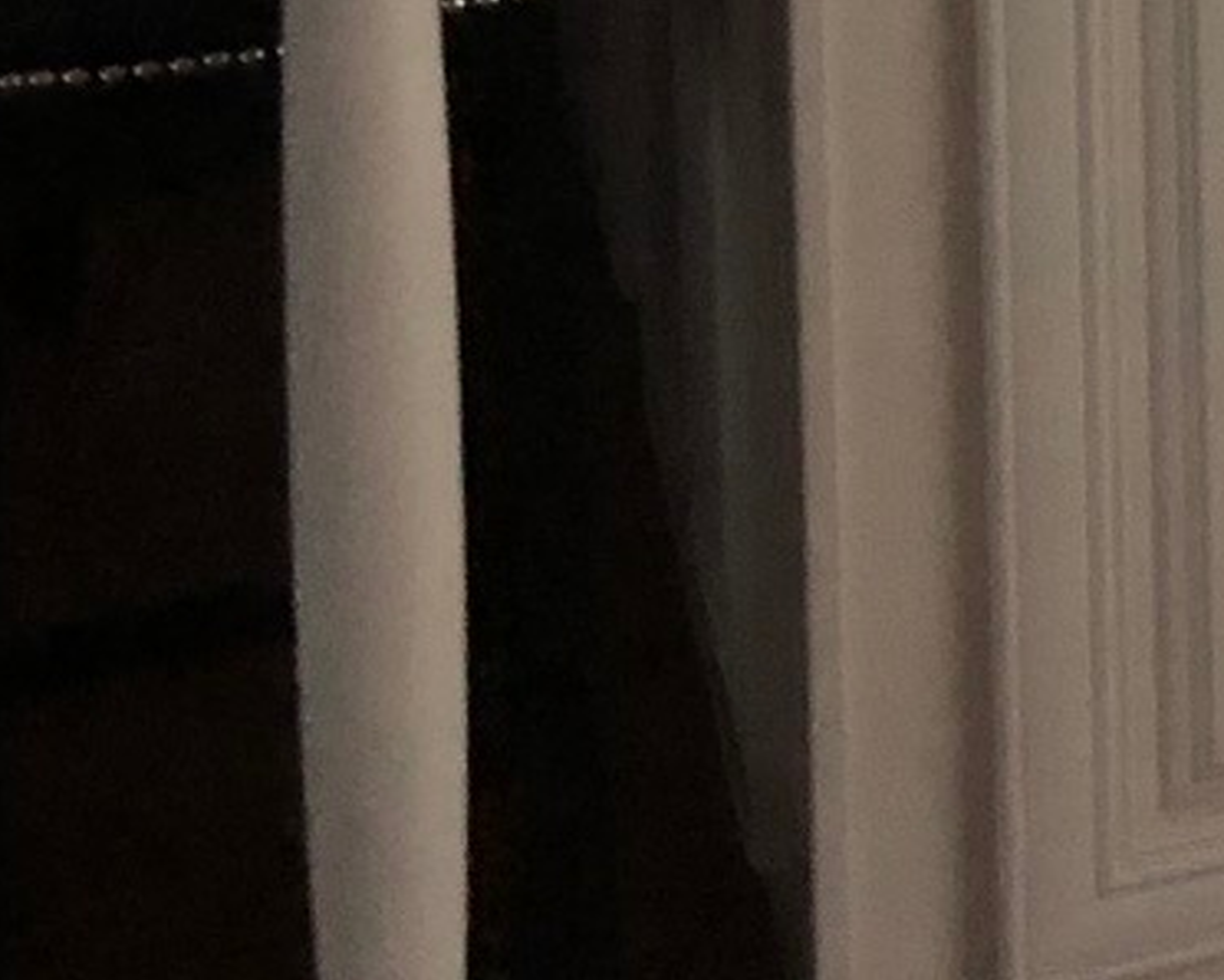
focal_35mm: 148
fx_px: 5364
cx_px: 2616
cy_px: -1470
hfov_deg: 11.5
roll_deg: +0.1
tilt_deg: -7.2
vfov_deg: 9.2
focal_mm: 3.99
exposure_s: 1/4
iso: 100
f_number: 1.8
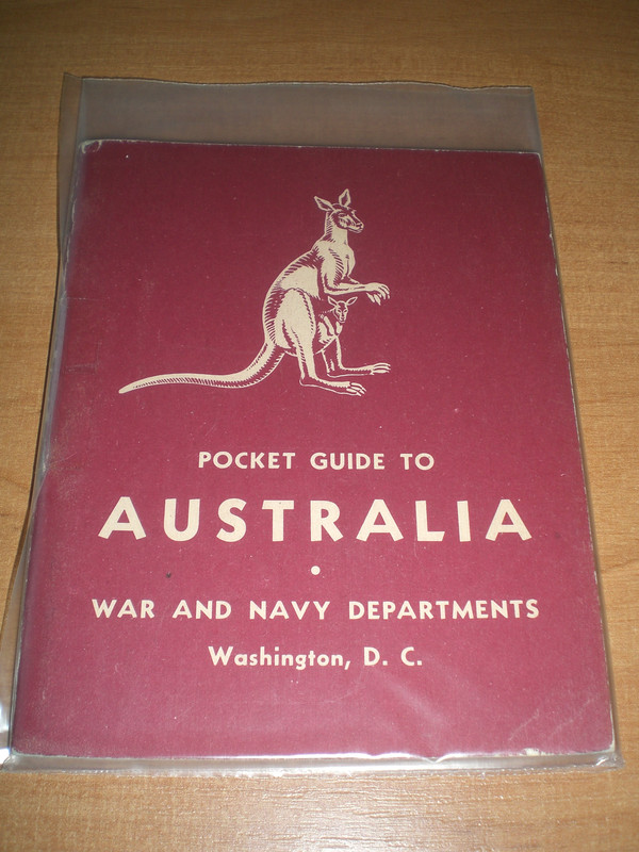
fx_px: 935
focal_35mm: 38
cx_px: 320
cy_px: 426
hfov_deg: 37.7
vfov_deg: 49.0
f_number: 3.1
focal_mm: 6.3
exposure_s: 1/60
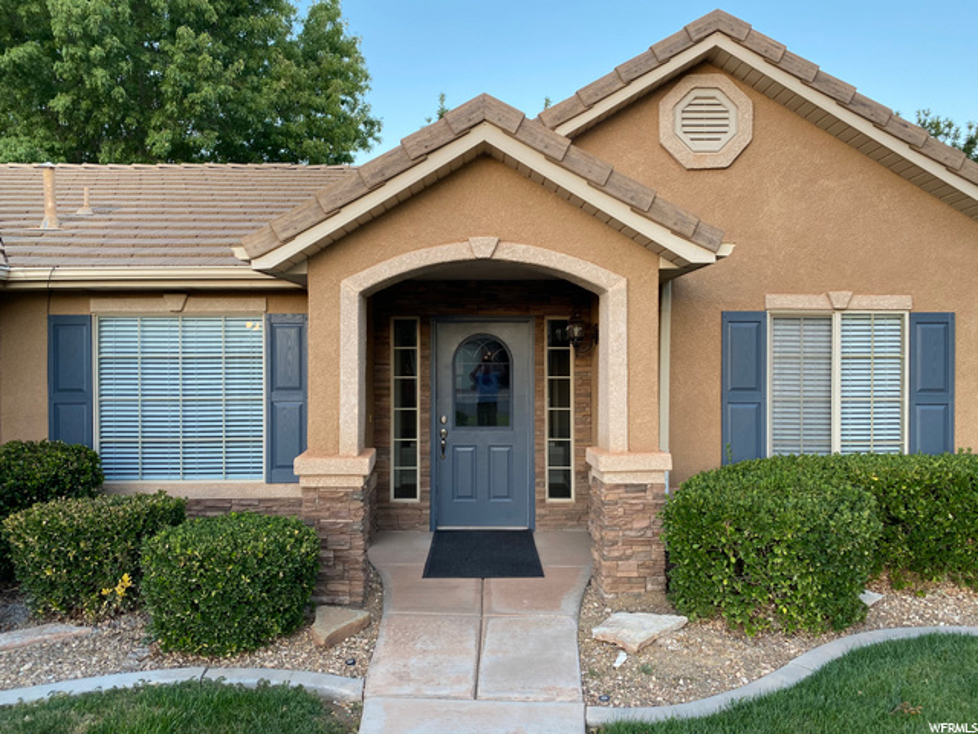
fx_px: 735
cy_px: 367
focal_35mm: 26
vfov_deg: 53.1
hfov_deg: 67.3
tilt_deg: +0.6
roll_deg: -0.5
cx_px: 489
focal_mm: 4.25
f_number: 1.8
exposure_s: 1/121
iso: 80
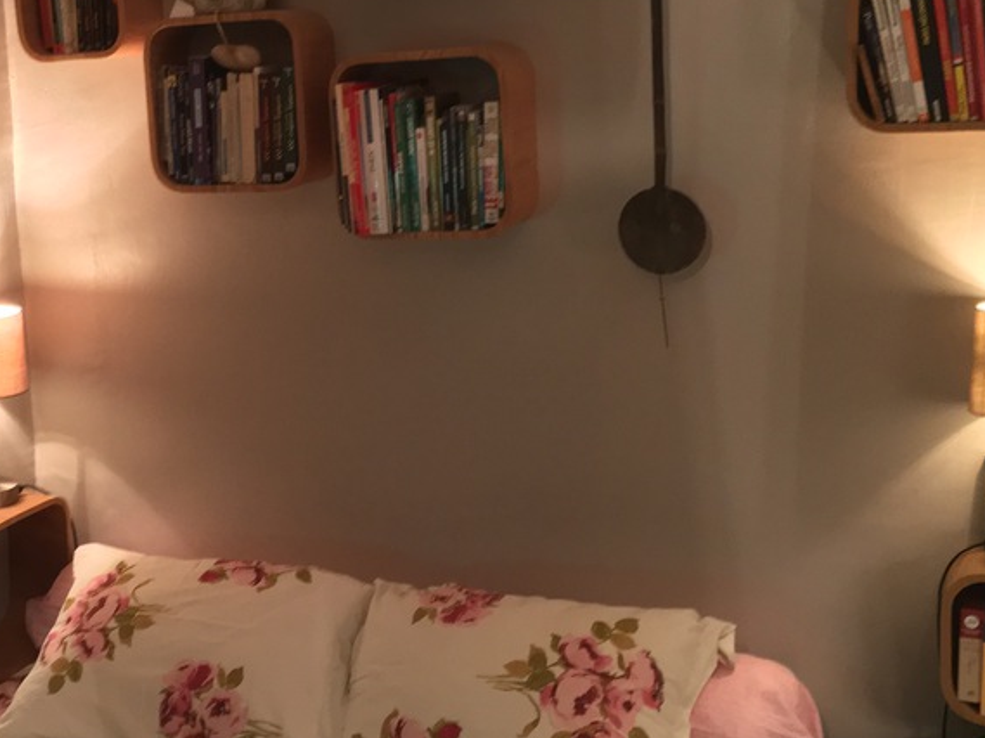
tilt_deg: -8.9
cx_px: 232
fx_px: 1450
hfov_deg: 36.5
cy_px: 295
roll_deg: +4.3
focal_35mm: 51
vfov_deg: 28.5
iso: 200
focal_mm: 4.15
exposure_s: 1/17
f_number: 2.2
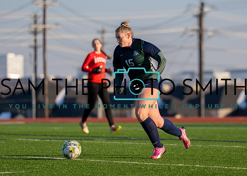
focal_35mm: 250
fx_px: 1755
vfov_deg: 5.8
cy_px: 88
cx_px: 154
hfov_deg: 8.0
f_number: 2.8
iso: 200
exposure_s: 1/3200
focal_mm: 158
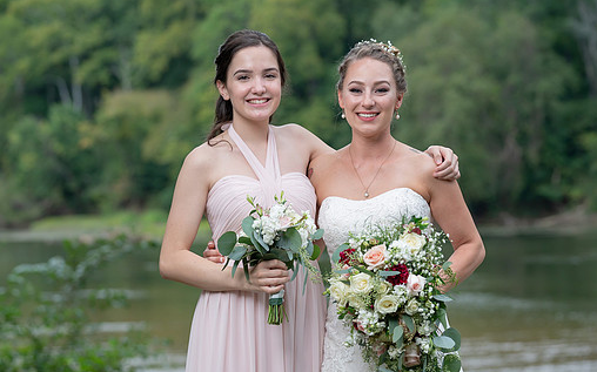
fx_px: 2098
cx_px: 298
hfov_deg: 16.2
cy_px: 202
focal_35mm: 129
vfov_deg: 10.1
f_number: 4
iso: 100
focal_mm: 105
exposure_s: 1/250
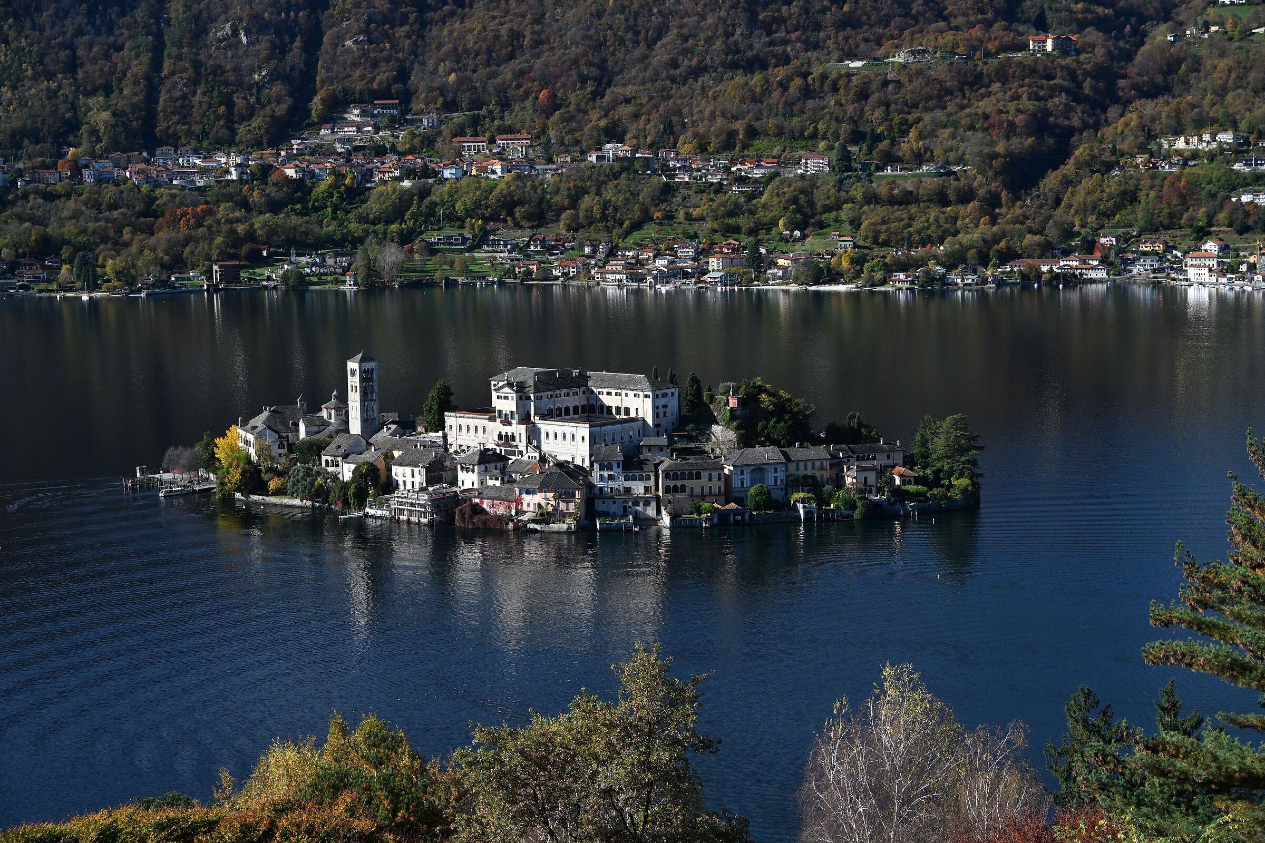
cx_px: 632
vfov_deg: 18.2
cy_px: 422
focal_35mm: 75
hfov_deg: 27.0
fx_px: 2635
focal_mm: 75
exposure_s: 1/100
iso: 100
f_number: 9
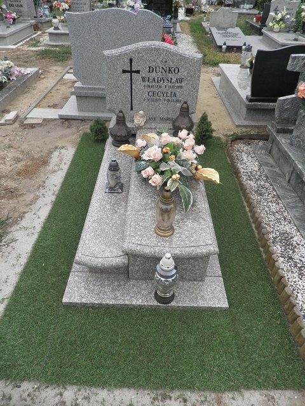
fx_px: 282
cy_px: 203
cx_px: 152
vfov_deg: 71.6
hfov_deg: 56.8
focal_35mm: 24
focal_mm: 4.3
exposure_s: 1/320
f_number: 3.3
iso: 64
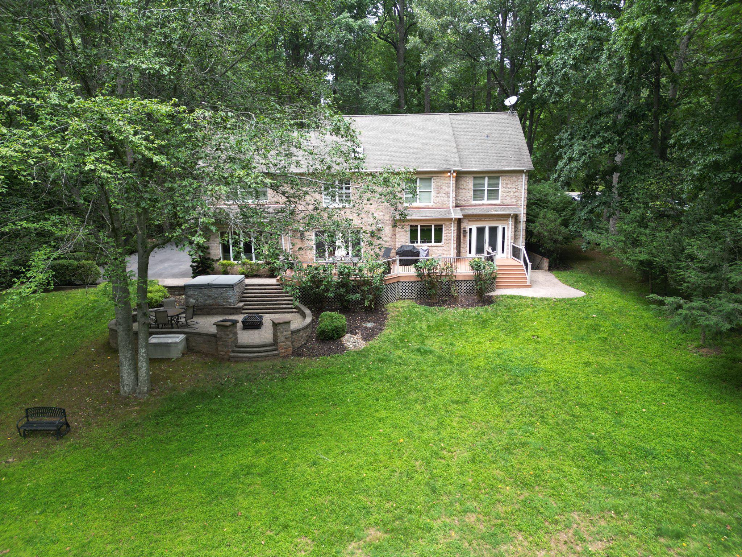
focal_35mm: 24
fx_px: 514
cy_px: 278
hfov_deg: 71.6
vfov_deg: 56.8
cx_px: 371
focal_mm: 6.72
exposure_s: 1/320
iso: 100
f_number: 1.7
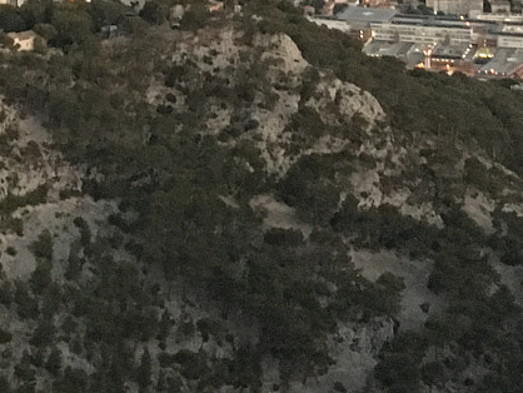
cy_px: -257
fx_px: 1678
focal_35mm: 111
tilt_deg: -3.6
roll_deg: +0.8
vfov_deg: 12.5
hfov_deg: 17.6
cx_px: 143
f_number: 2.2
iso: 640
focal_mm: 4.15
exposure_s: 1/17
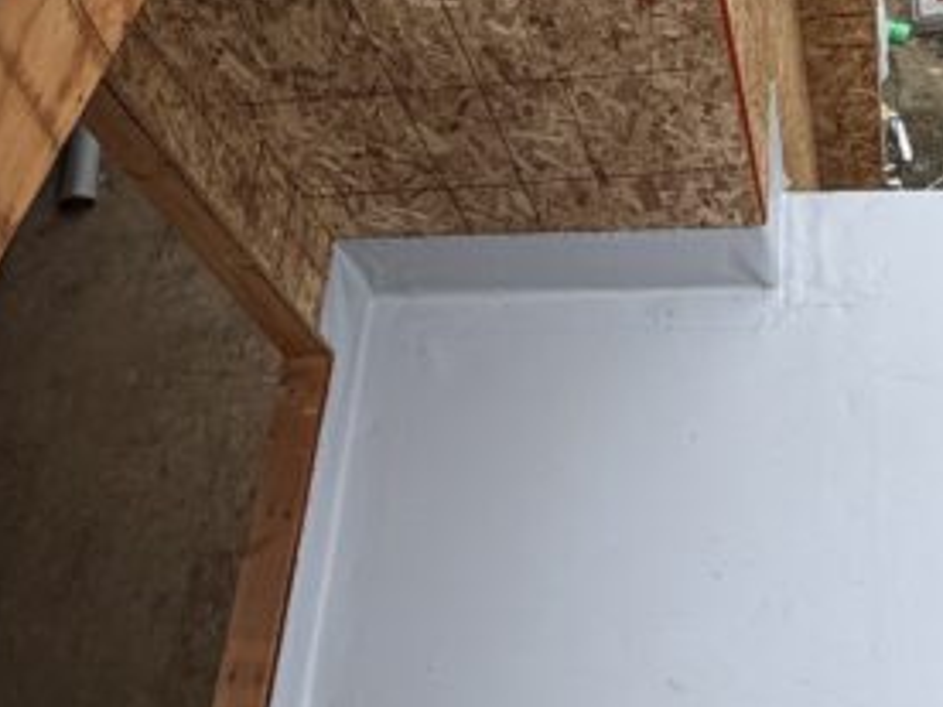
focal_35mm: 52
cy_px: 280
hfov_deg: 36.2
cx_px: 673
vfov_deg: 28.0
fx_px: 1417
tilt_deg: -58.4
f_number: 2.2
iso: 40
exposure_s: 1/438
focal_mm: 2.22
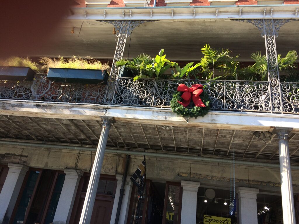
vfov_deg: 46.8
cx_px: 150
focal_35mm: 30
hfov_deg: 60.0
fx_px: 259
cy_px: 112
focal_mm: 4.12
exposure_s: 1/376
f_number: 2.2
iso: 32
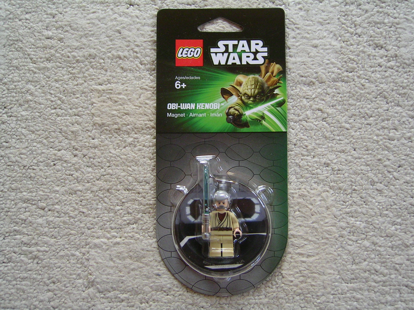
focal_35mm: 36
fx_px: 431
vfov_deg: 39.7
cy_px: 155
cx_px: 207
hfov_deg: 51.4
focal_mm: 5.6
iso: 100
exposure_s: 1/32.7
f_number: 2.8
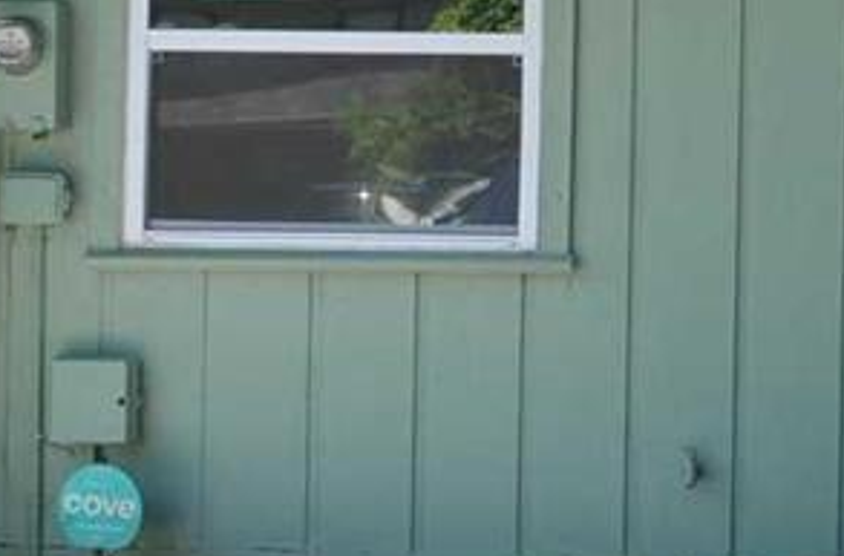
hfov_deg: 15.3
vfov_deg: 10.8
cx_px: 1204
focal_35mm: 126
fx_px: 2943
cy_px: 143
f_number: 6.3
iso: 200
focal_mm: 24
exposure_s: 1/160
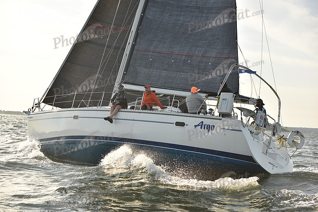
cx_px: 159
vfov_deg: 19.5
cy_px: 106
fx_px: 618
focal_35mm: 70
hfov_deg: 28.8
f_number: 4.5
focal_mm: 70
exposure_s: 1/1600
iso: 250
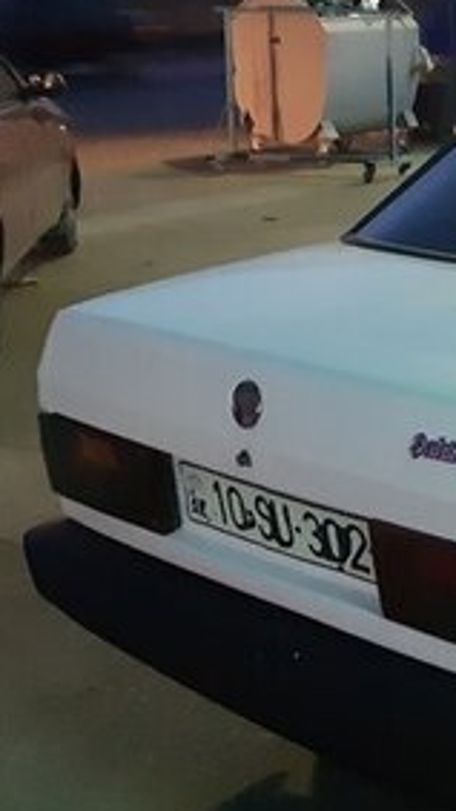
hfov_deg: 15.4
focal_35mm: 66
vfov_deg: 31.8
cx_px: 846
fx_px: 1420
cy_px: 345
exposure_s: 1/17
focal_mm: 3.93
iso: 640
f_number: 1.7
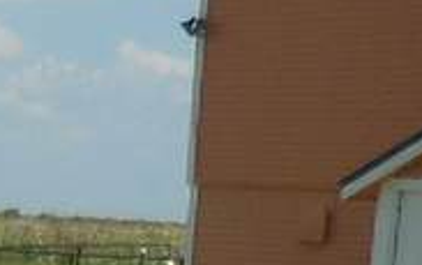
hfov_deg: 10.7
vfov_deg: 6.8
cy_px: 567
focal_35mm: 185
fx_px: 2131
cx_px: -309
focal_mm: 4.5
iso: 125
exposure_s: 1/640
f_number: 6.6
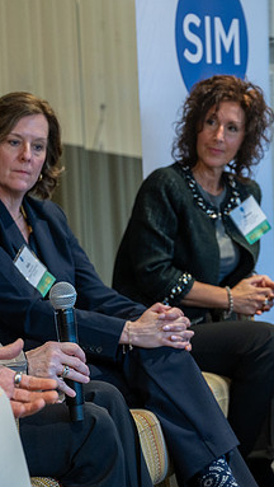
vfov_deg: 19.6
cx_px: 45
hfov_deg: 11.1
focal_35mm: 109
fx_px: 1405
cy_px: 243
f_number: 4
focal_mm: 61
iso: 1600
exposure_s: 1/50
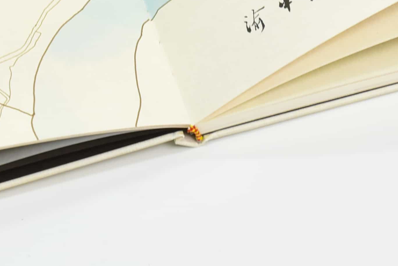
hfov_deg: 13.7
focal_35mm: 149
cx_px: 283
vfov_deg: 8.9
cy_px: -178
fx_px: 1648
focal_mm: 34
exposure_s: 1/30
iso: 400
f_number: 7.1
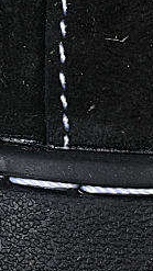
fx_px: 2473
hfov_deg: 3.5
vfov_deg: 6.3
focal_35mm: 343
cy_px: -22
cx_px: 117
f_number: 6.3
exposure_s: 1/60
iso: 160
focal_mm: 50
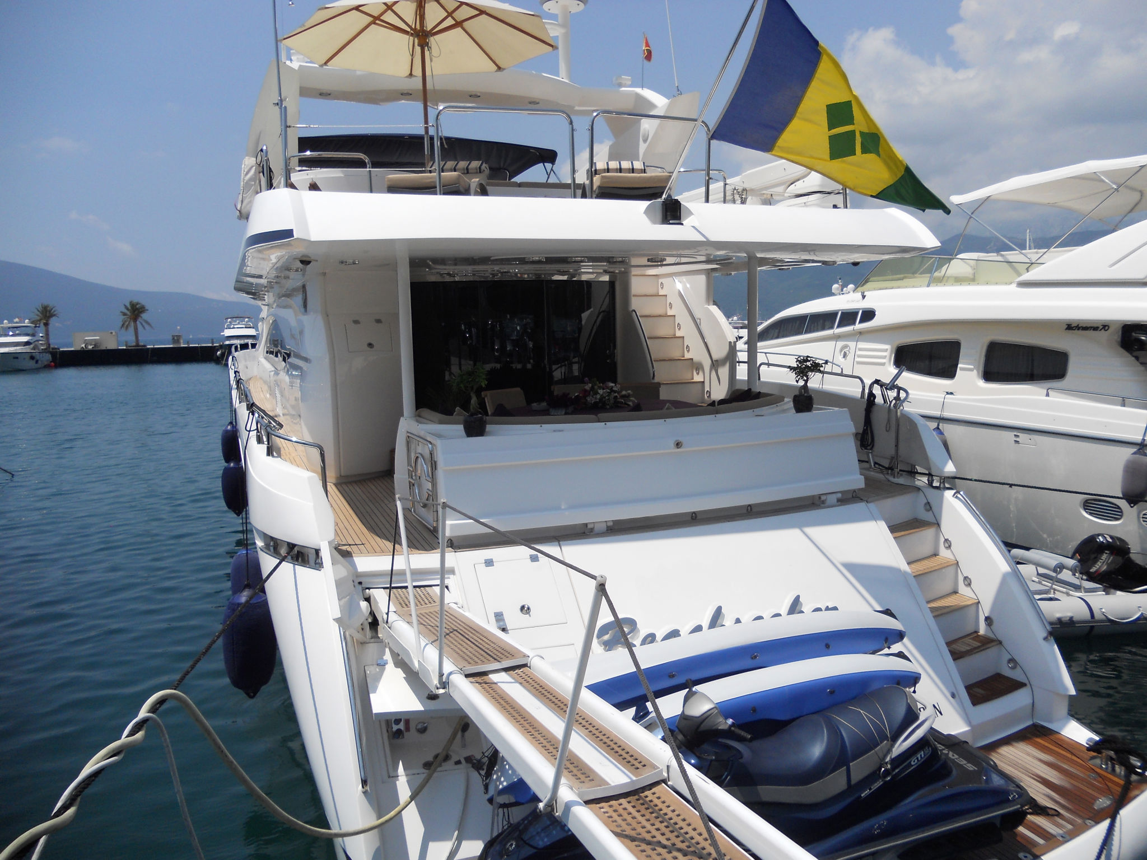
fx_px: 895
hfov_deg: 65.3
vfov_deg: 51.4
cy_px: 430
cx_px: 574
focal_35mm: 27
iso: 80
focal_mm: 4.9
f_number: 8
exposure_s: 1/320
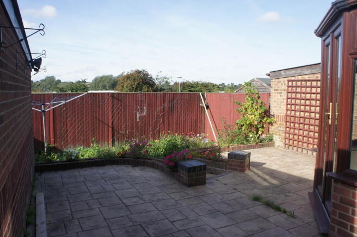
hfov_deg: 67.4
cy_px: 118
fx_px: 267
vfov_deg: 47.8
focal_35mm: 27
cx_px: 178
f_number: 7.1
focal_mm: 18
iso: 200
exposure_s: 1/250
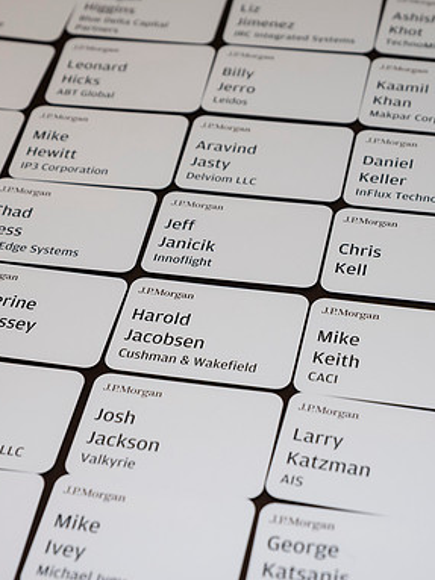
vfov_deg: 19.3
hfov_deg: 14.5
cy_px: 292
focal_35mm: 102
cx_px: 259
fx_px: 1710
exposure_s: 1/125
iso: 800
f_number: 5.6
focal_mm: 70
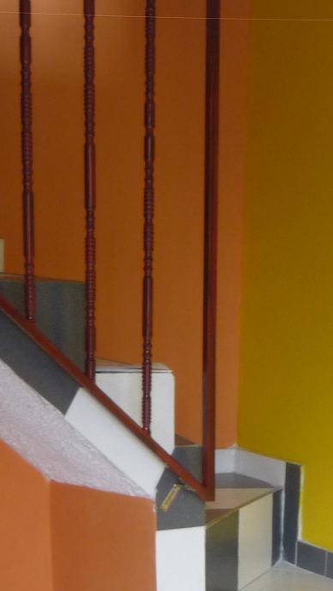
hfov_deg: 13.7
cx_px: 394
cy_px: 629
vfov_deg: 23.4
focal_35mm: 86
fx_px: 1349
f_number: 3.3
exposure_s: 1/30
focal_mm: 5.2
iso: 160
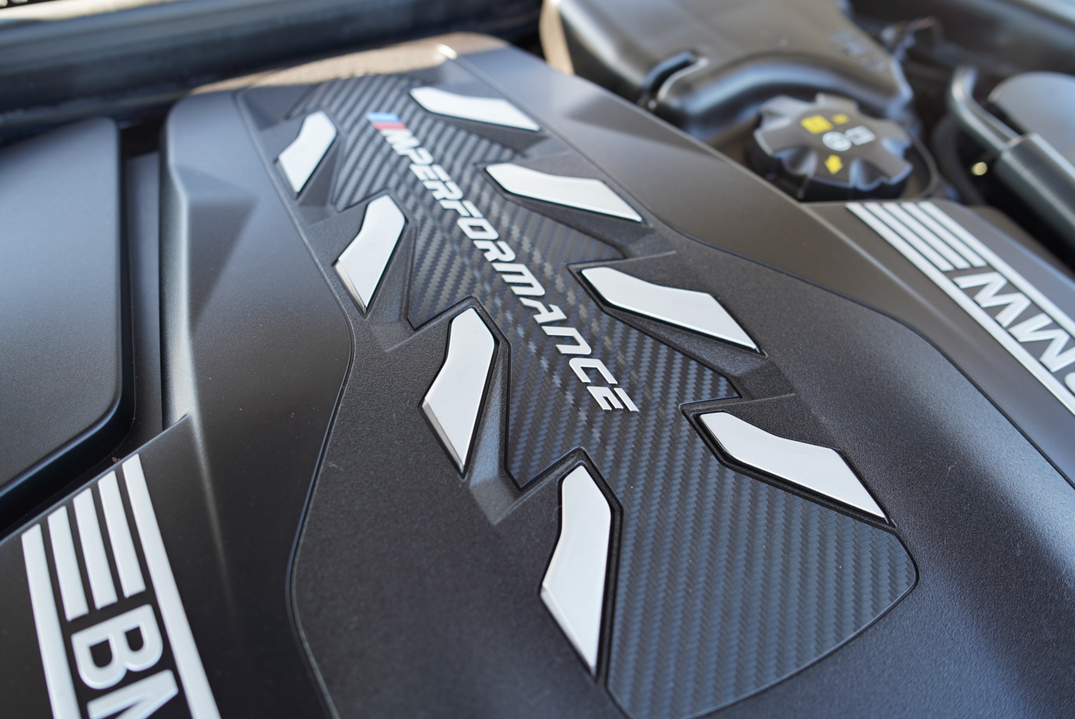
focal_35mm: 35
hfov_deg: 54.4
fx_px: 1046
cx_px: 538
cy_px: 360
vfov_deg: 37.9
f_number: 4
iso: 160
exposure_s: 1/60
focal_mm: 35
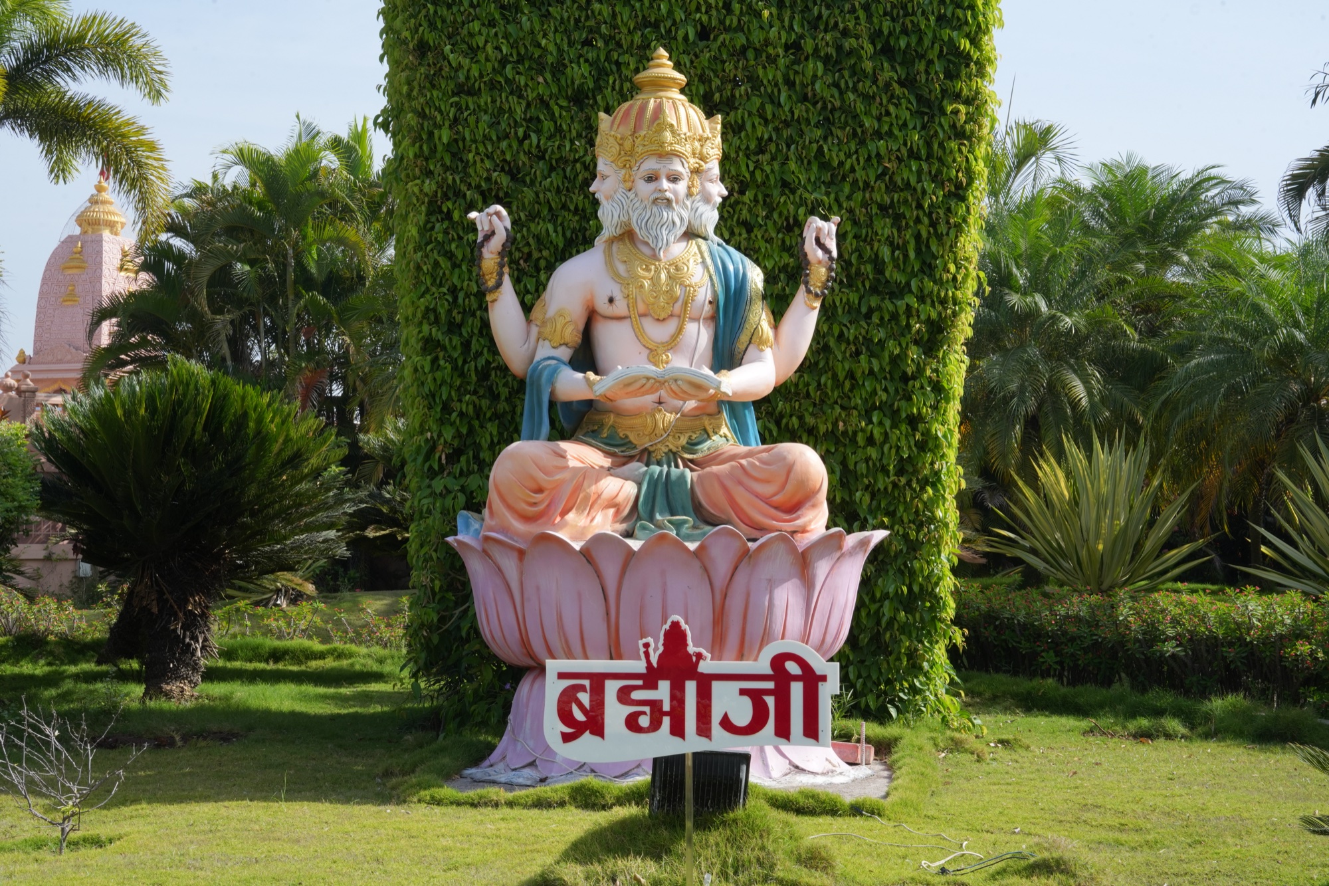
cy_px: 443
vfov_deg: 22.3
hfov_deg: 32.9
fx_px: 2252
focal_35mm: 61
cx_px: 664
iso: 400
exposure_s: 1/125
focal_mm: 61
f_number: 20
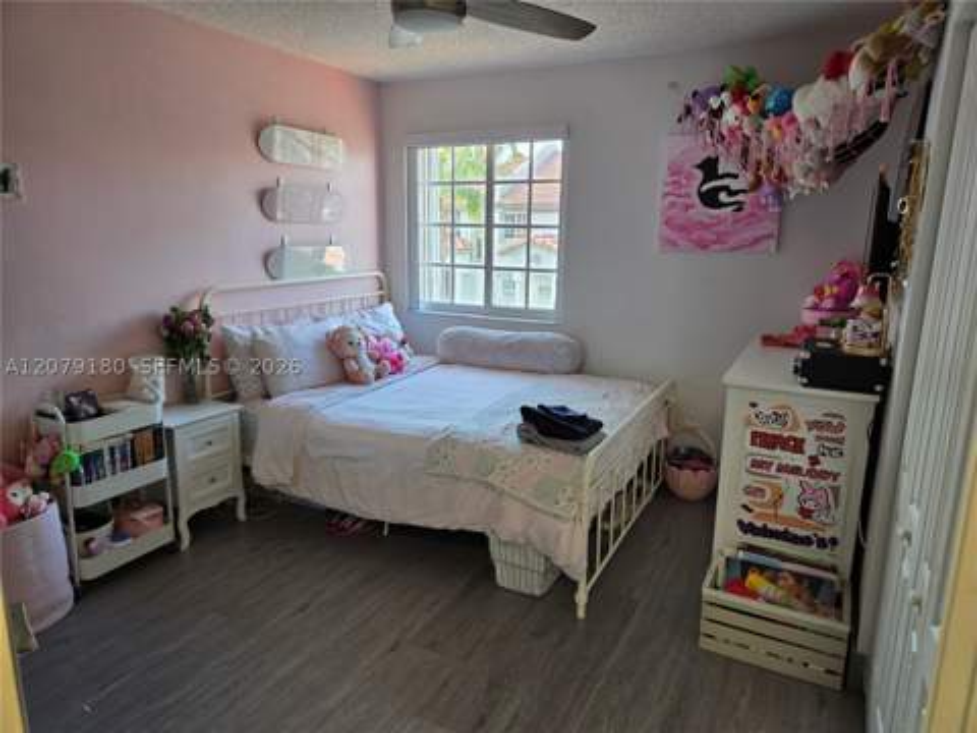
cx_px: 488
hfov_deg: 73.9
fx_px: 649
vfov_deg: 58.9
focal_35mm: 23
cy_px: 366
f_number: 1.8
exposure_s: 1/120
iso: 80
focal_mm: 5.4
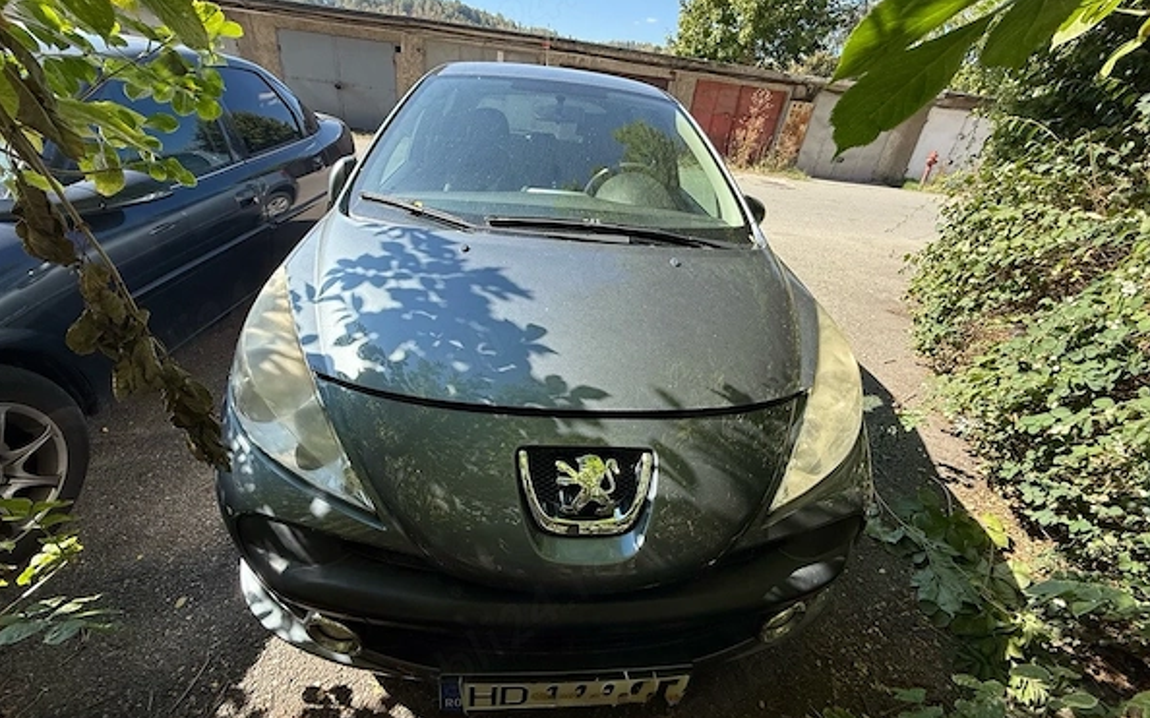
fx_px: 470
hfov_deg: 101.5
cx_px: 577
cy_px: 346
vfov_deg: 74.7
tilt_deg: -27.8
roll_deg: -9.0
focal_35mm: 15
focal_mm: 2.22
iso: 50
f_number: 2.2
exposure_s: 1/531
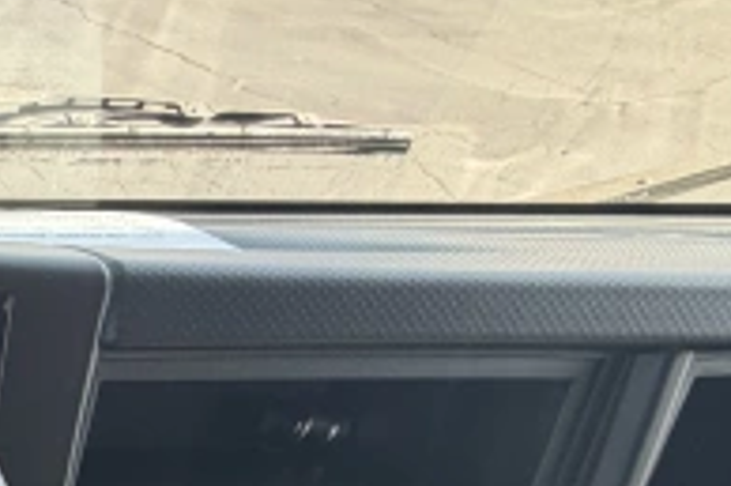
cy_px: 814
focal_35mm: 60
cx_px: -561
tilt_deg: -49.2
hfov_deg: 22.0
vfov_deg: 18.7
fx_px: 1217
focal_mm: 2.22
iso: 80
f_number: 2.2
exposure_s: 1/121
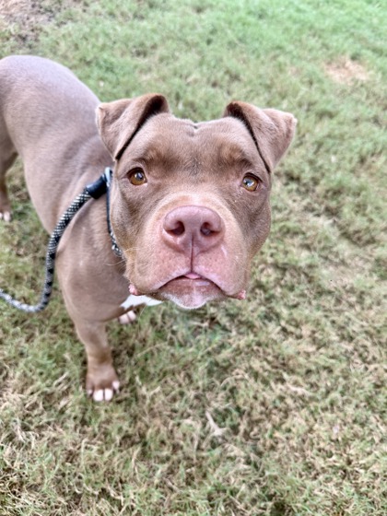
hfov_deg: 56.8
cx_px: 194
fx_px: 358
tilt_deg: -50.6
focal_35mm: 24
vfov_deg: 71.6
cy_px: 258
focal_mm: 6.76
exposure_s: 1/360
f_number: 1.78
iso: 80
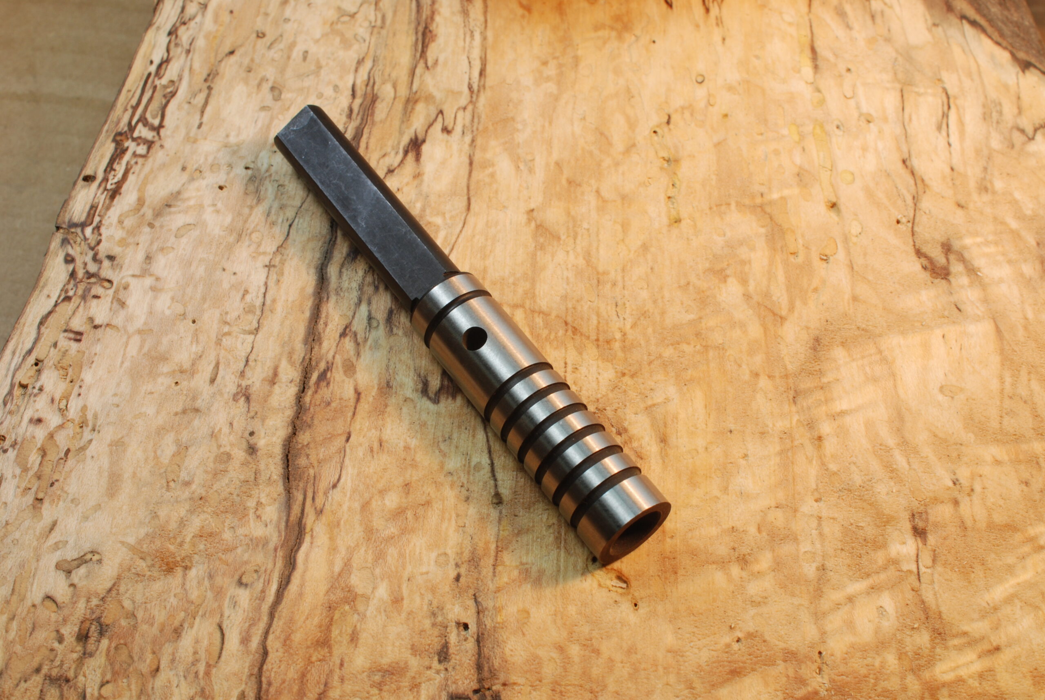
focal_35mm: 60
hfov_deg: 33.4
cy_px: 350
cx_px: 522
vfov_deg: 22.7
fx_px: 1744
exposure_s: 1/13
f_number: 22
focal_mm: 40
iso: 200
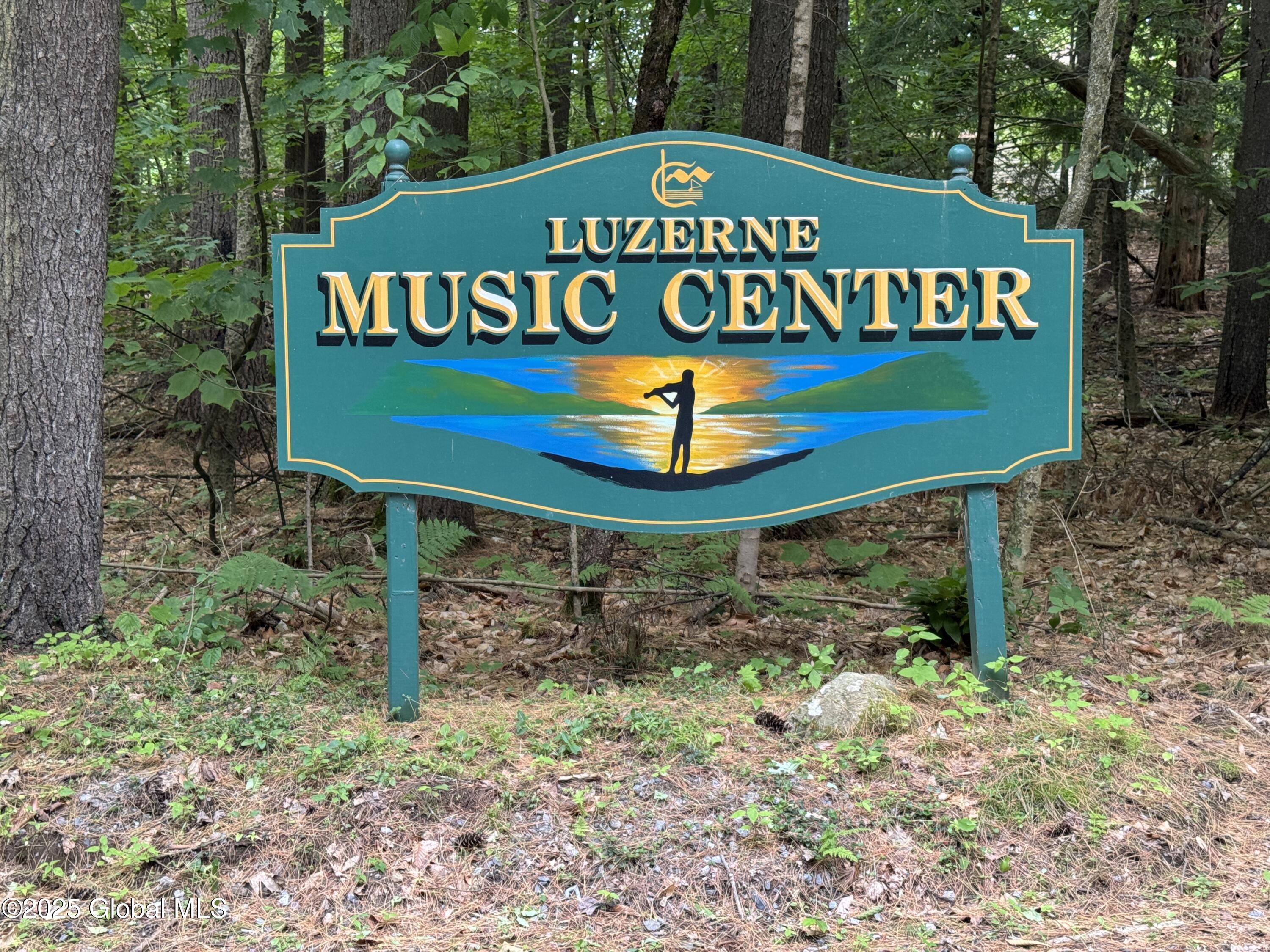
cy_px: 476
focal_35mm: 48
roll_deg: -0.1
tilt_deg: -4.9
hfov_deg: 39.7
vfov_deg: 30.3
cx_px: 635
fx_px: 1761
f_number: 1.78
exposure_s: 1/99
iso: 100
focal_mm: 6.76
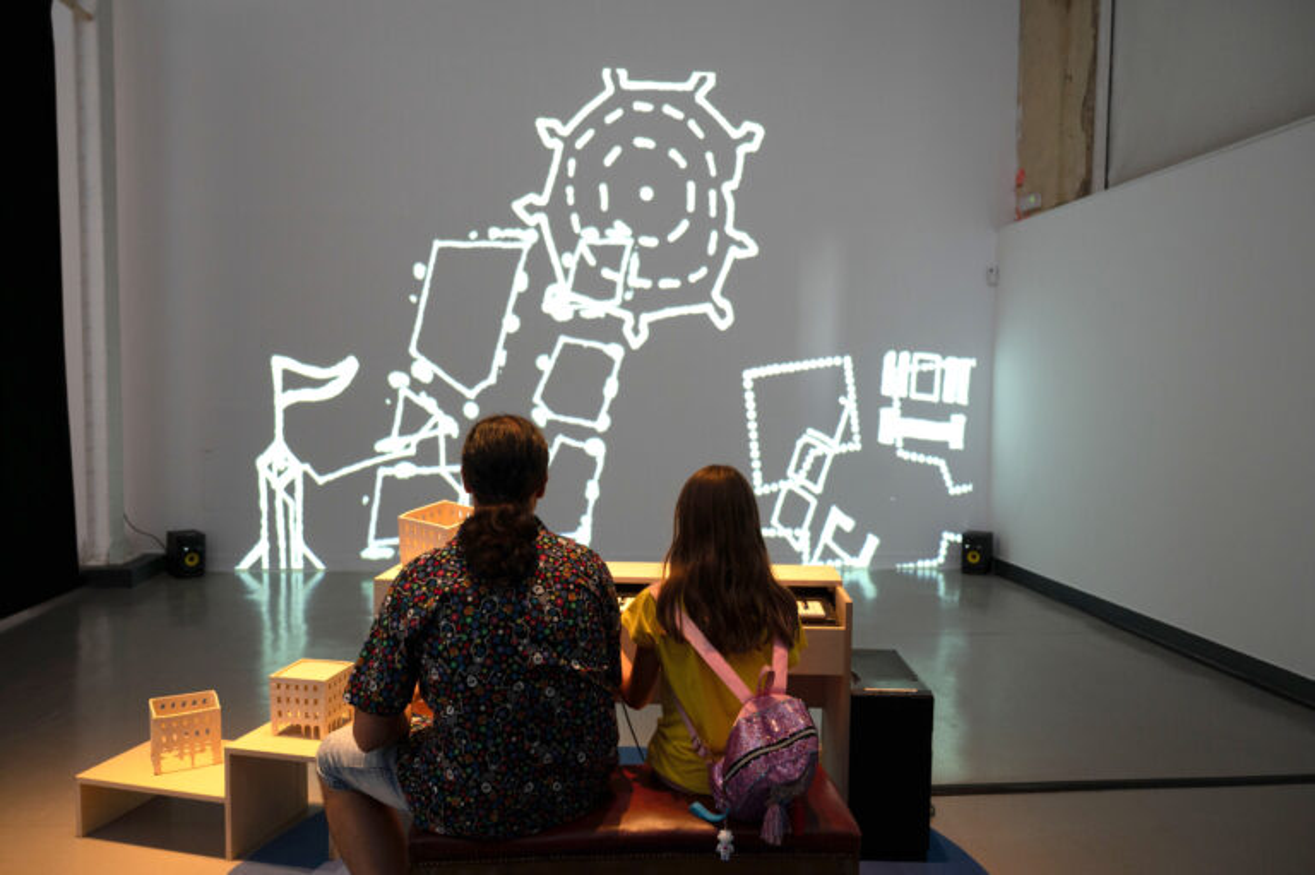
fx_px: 967
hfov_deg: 68.4
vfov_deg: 48.7
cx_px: 658
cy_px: 438
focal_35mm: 26
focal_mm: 26.5
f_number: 4
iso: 1250
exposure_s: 1/30
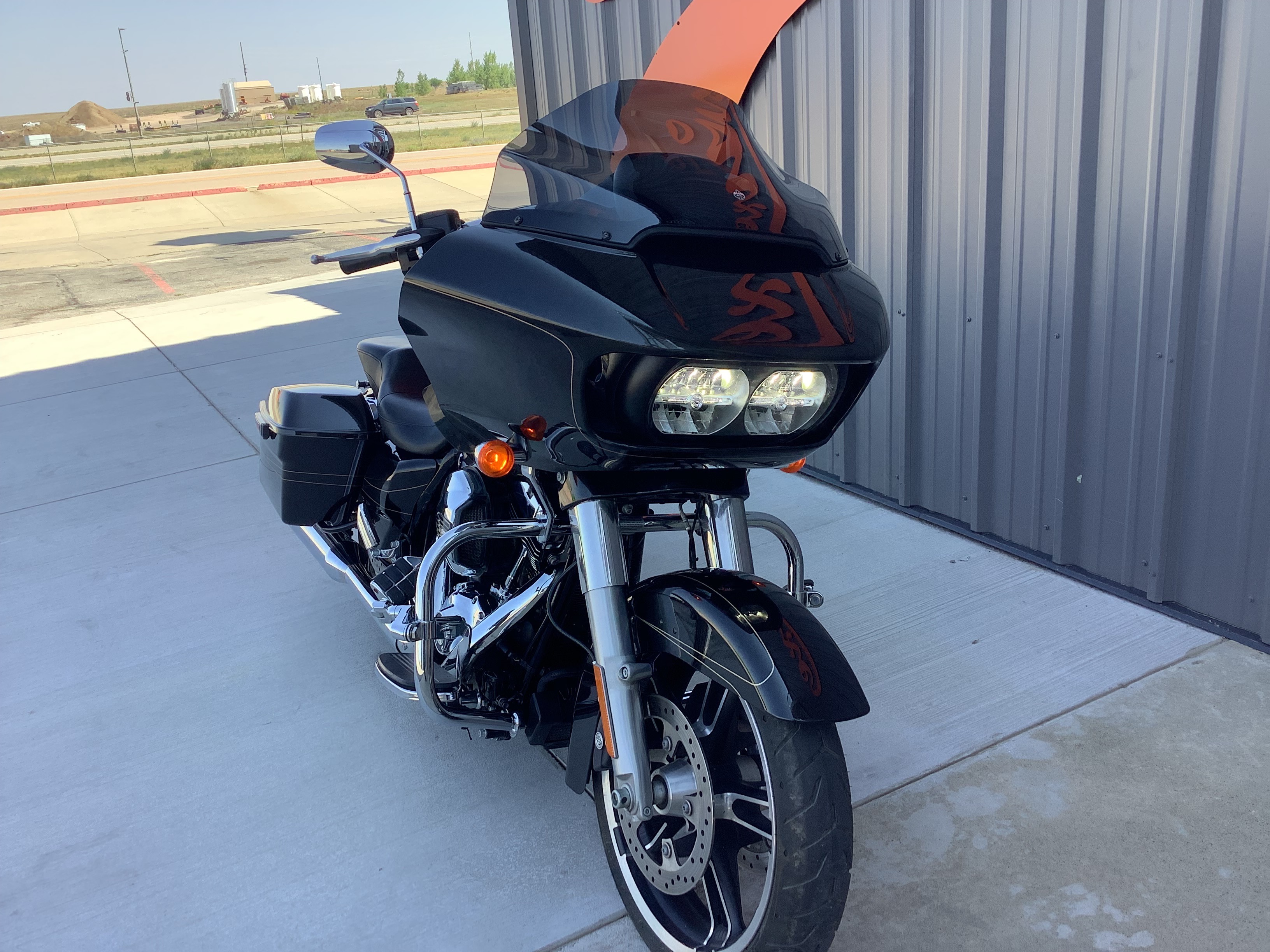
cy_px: 476
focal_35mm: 31
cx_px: 635
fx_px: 1137
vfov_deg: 45.4
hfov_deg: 58.4
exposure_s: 1/194
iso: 25
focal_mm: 3.3
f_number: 2.4
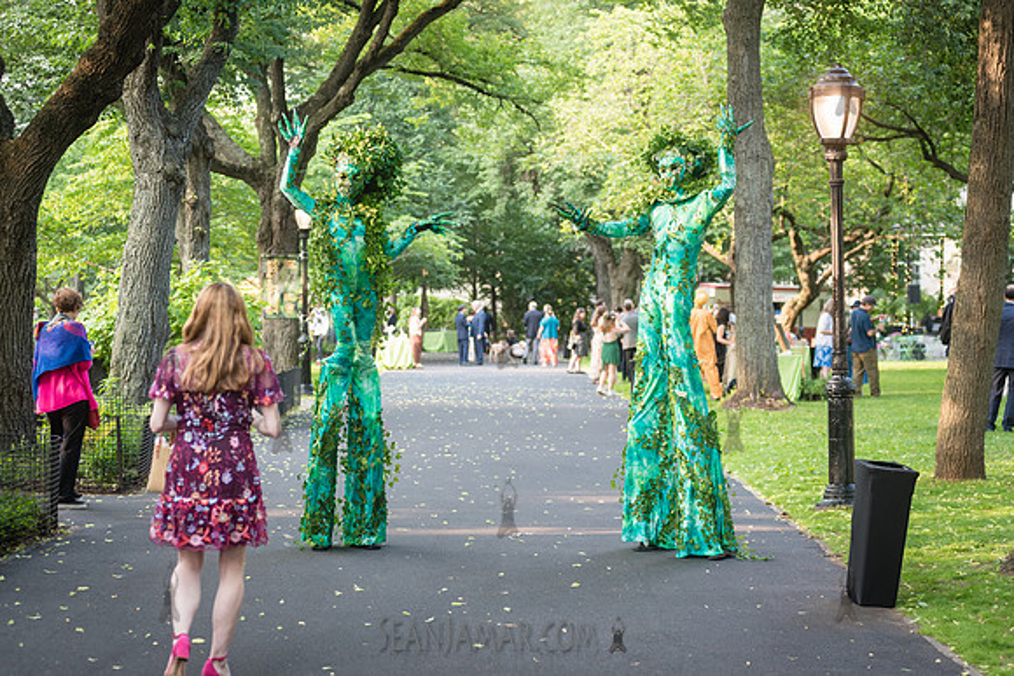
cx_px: 507
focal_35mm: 81
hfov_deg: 25.1
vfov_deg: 16.9
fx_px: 2274
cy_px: 338
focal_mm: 80
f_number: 3.5
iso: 500
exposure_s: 1/160
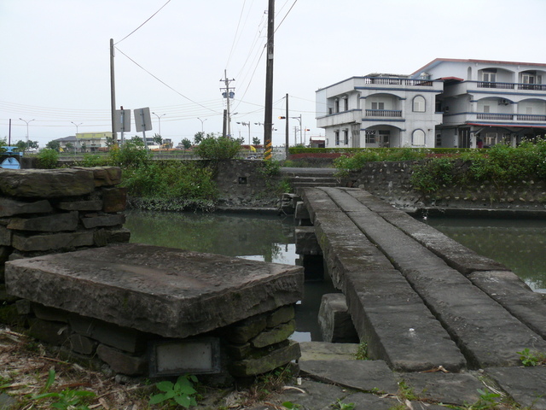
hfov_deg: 52.6
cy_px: 205
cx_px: 273
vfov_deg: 40.7
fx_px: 552
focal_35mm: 35
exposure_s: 1/250
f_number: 4
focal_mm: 7.4
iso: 200
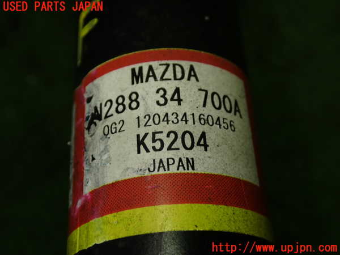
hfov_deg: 38.2
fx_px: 491
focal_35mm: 50
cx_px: 170
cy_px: 128
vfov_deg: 29.1
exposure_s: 1/100
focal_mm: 9.01
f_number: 3.2
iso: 160
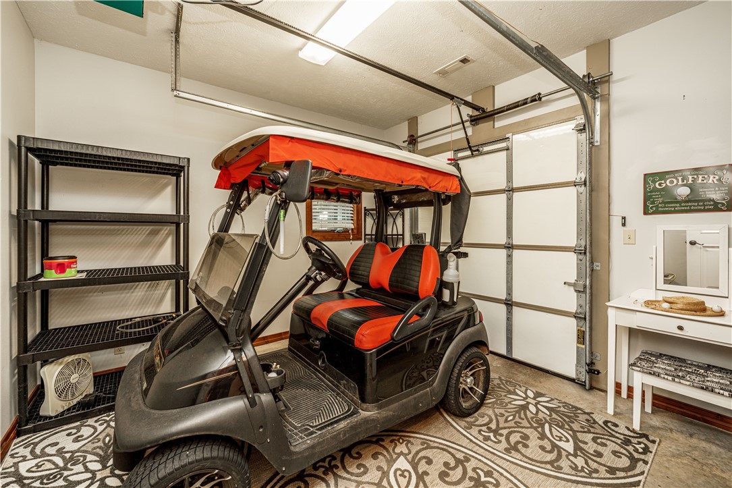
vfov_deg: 81.2
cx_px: 366
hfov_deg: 104.3
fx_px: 285
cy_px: 244
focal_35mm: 14
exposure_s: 1/5
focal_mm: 14
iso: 200
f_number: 7.1
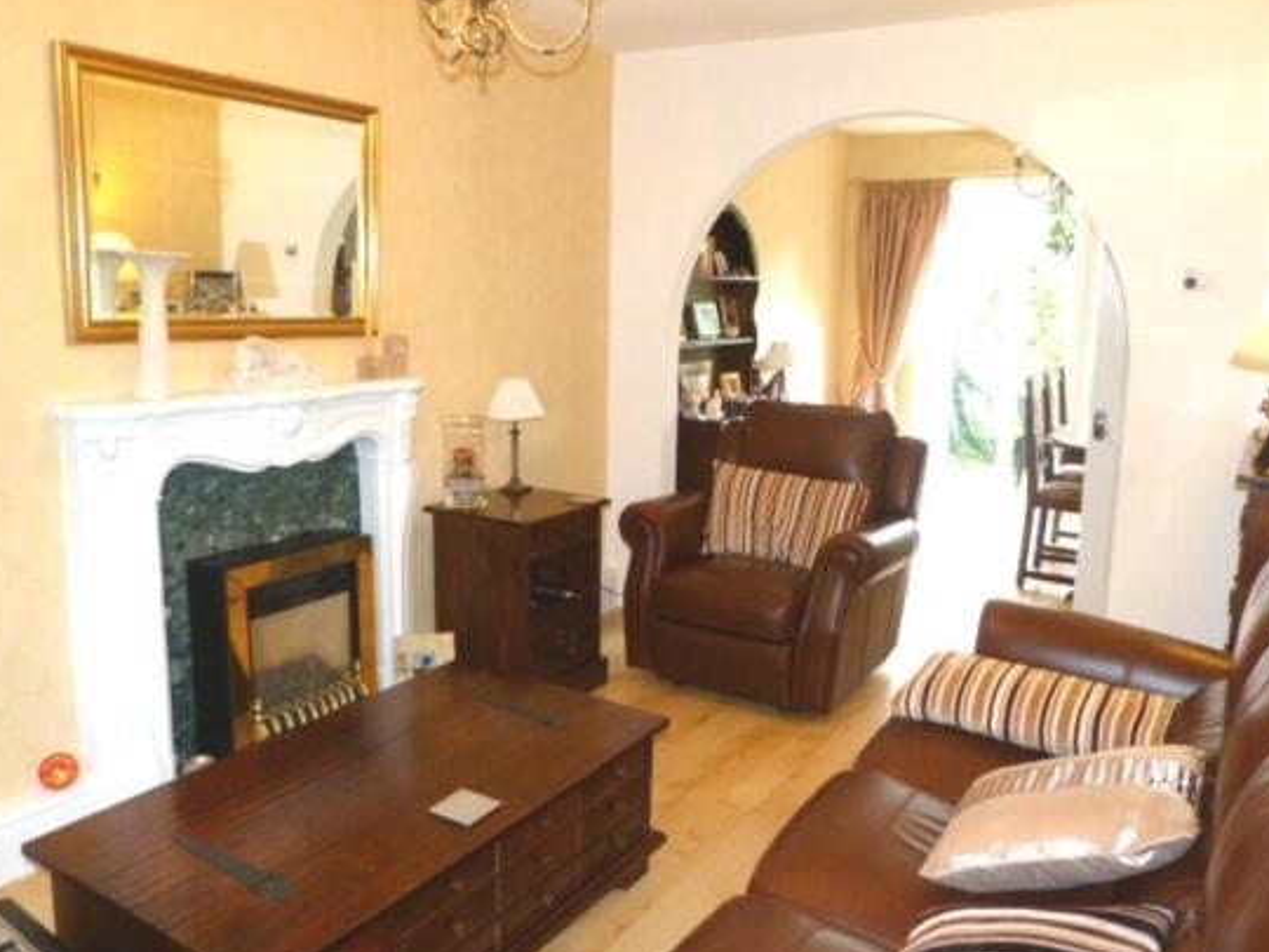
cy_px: 464
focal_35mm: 27
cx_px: 631
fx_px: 990
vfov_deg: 51.3
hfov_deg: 65.3
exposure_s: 1/60
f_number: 2.8
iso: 320
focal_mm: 4.5
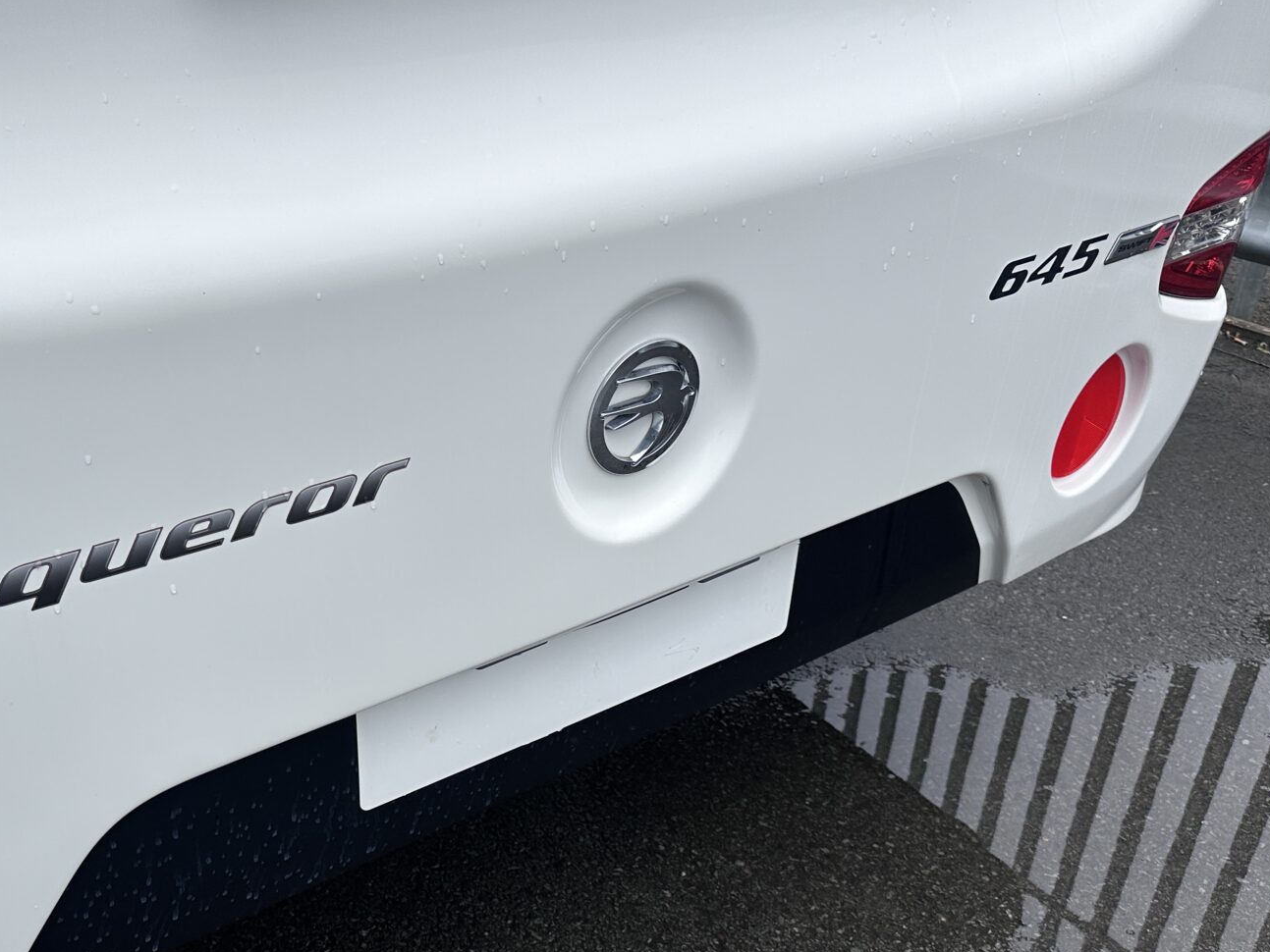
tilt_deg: -32.2
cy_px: 625
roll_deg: +0.7
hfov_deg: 48.1
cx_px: 419
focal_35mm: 38
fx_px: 1394
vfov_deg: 37.4
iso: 80
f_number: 1.78
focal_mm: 6.86
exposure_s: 1/3058
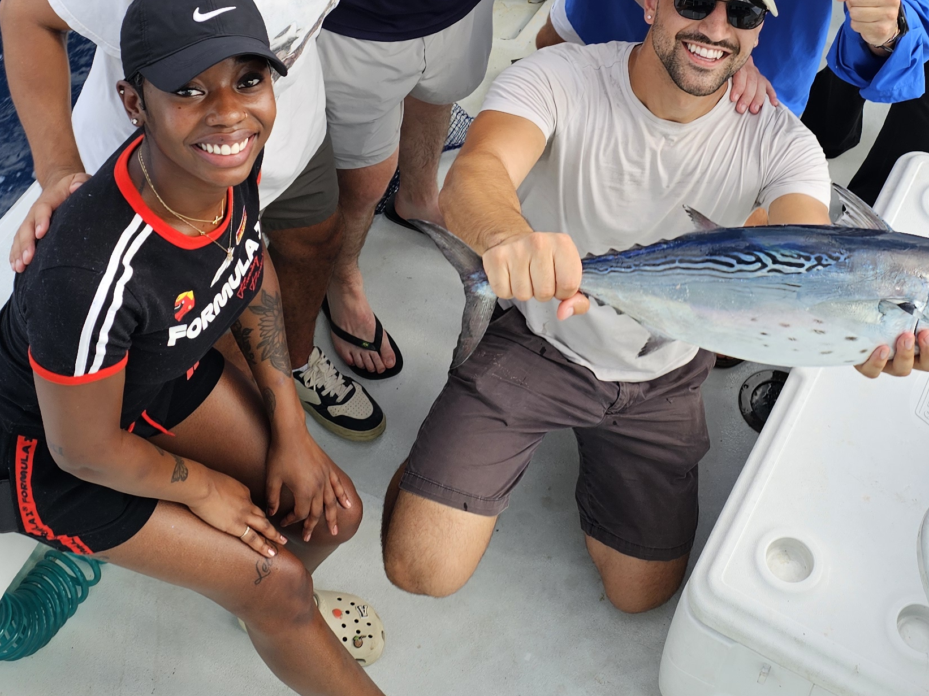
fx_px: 1503
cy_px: 21
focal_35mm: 56
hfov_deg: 34.3
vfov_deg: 25.0
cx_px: 542
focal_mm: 6.3
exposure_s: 1/286
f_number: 1.7
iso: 10
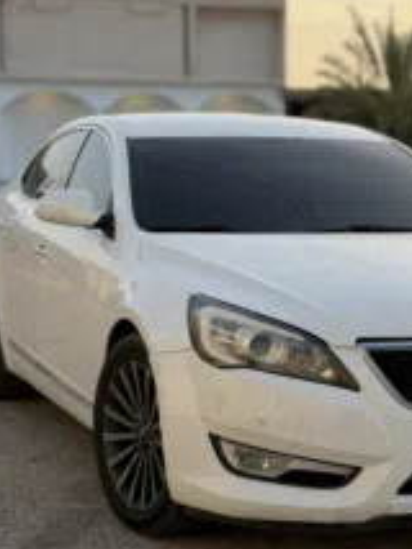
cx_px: 319
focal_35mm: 90
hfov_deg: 16.3
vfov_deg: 21.8
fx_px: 1427
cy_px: 281
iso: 64
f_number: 1.78
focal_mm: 6.76
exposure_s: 1/1642
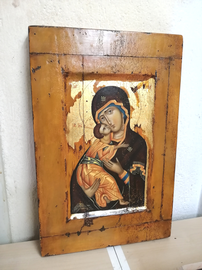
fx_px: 210
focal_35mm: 27
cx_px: 101
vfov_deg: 65.3
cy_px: 135
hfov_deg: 51.4
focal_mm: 3.96
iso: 320
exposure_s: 1/33.3
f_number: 1.8
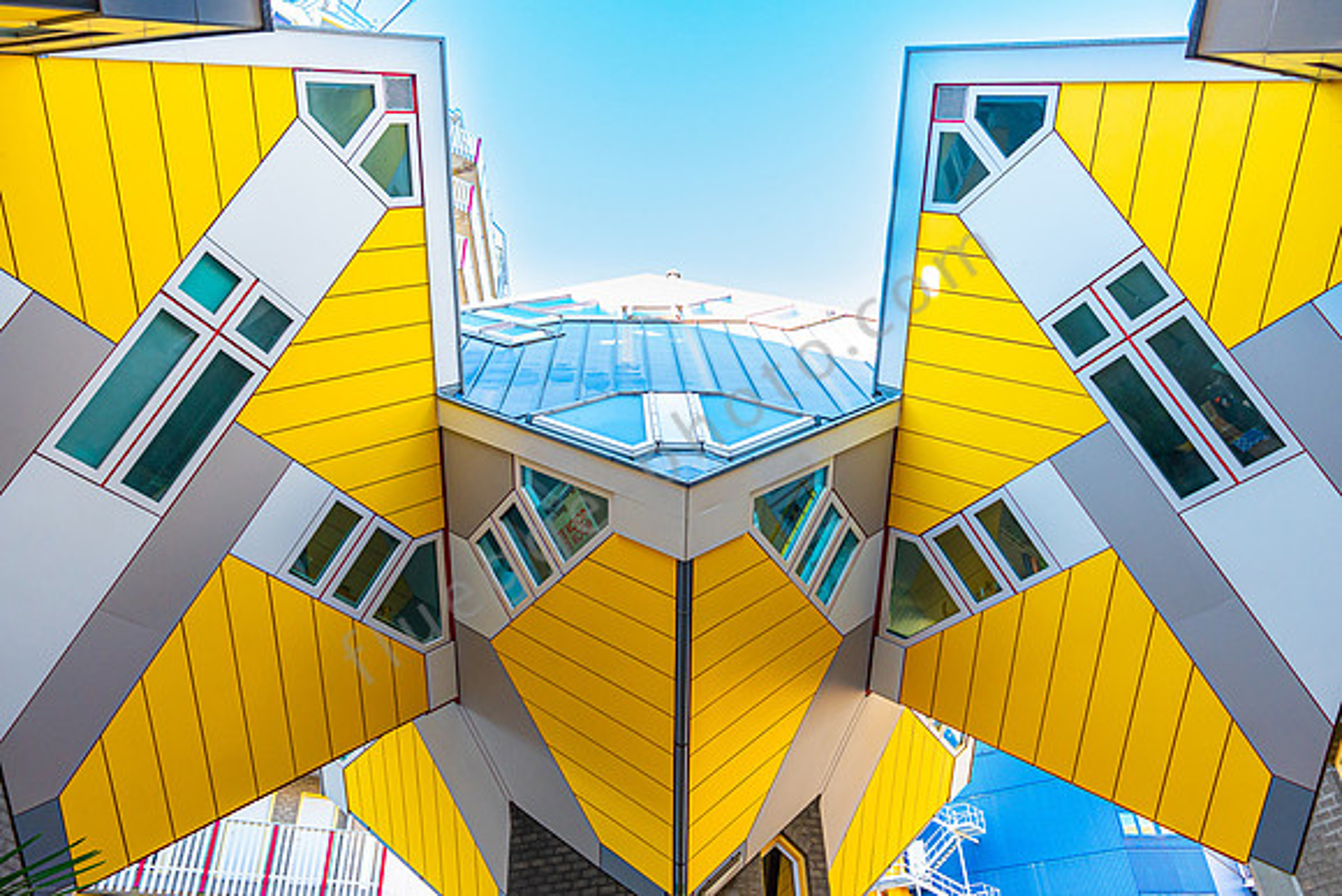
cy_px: 448
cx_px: 671
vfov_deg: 53.2
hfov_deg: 73.7
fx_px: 895
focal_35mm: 24
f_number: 3.5
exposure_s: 1/200
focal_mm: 16
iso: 640
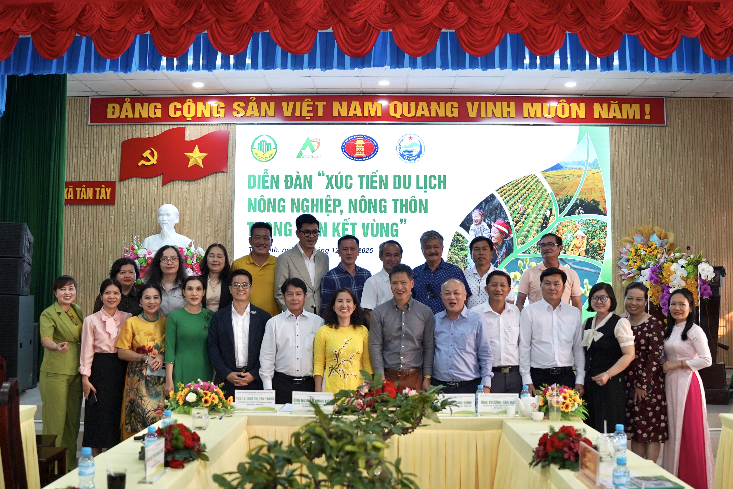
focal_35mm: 36
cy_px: 244
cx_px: 366
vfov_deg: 36.9
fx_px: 733
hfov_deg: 53.1
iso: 500
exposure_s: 1/200
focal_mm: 24
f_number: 3.2
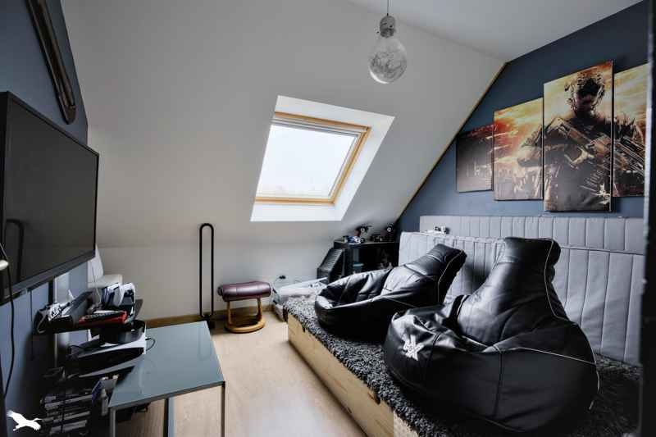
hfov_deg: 96.7
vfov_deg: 73.7
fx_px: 291
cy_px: 218
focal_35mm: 16
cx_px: 328
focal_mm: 16
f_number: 8
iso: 800
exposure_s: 1/60
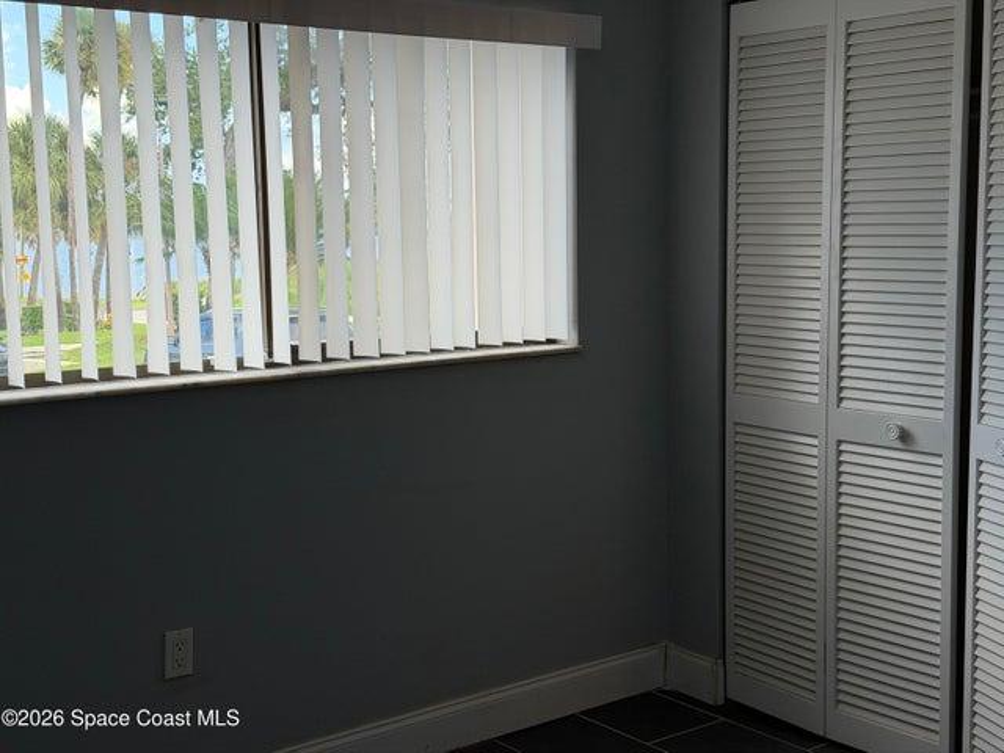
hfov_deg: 39.7
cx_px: 502
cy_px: 376
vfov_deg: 30.3
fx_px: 1392
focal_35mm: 48
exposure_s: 1/219
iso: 50
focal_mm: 6.76
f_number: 1.78
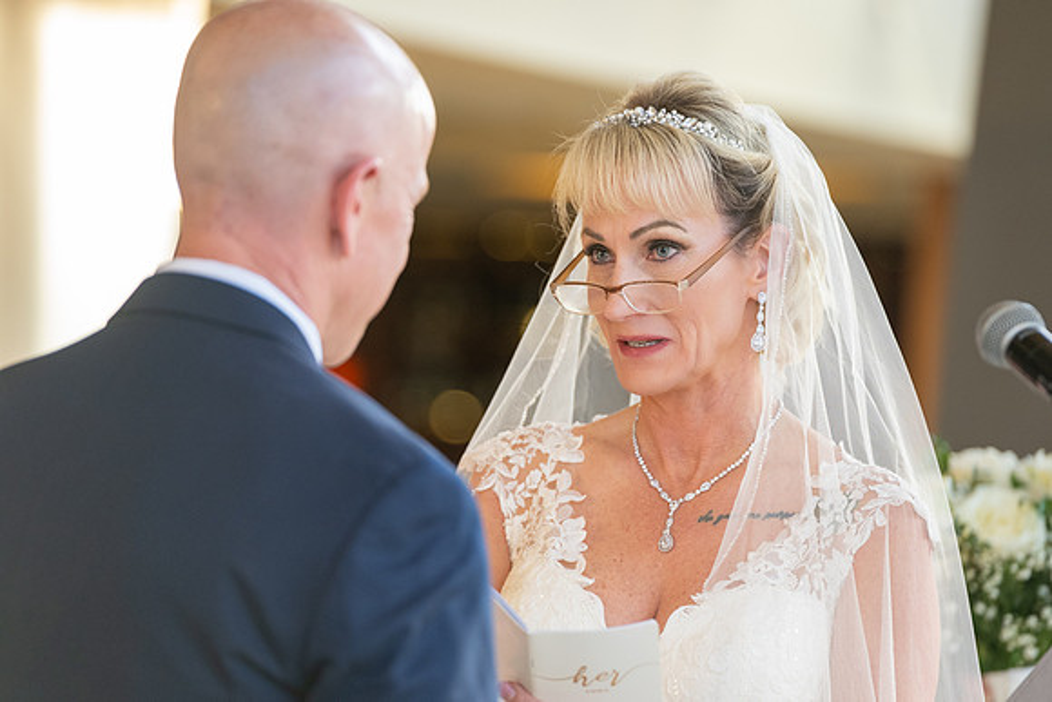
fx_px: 4954
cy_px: 377
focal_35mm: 169
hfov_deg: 12.1
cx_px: 582
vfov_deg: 8.1
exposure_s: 1/250
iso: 800
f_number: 2.8
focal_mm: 150
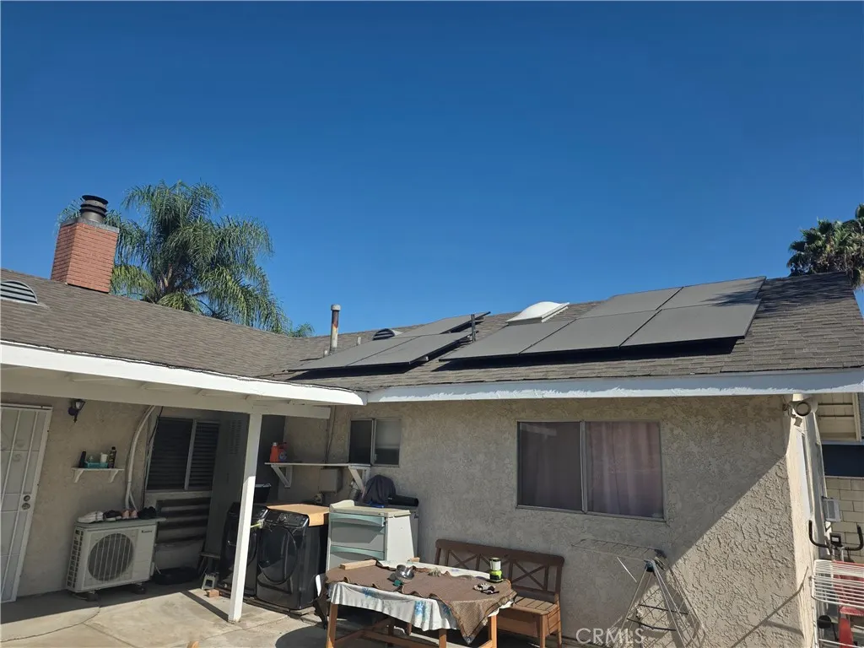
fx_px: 574
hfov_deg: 73.9
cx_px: 432
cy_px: 324
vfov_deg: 58.9
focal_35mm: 23
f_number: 1.7
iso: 80
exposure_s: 1/7333
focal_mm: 6.3
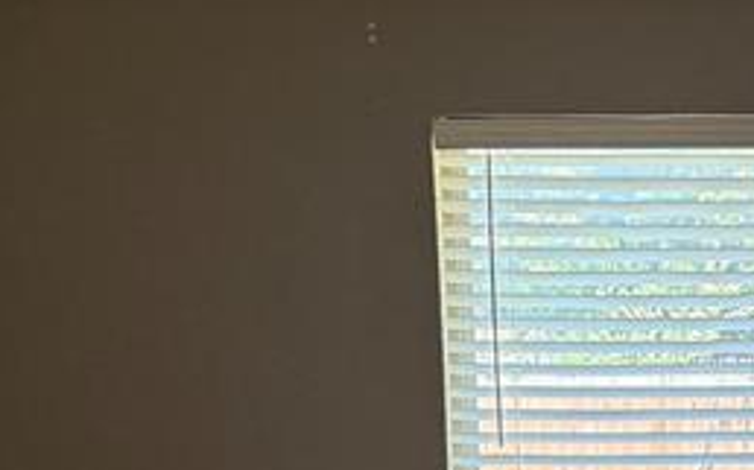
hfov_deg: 19.5
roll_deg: -1.9
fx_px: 2075
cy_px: 631
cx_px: 880
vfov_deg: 12.5
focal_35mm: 101
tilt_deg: -8.0
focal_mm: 6.76
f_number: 1.78
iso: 320
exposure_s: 1/120
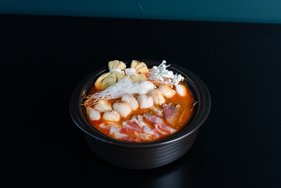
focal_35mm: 58
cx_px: 140
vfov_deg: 23.4
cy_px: 94
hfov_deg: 34.5
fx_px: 453
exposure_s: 1/125
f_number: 5.6
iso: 4000
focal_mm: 58
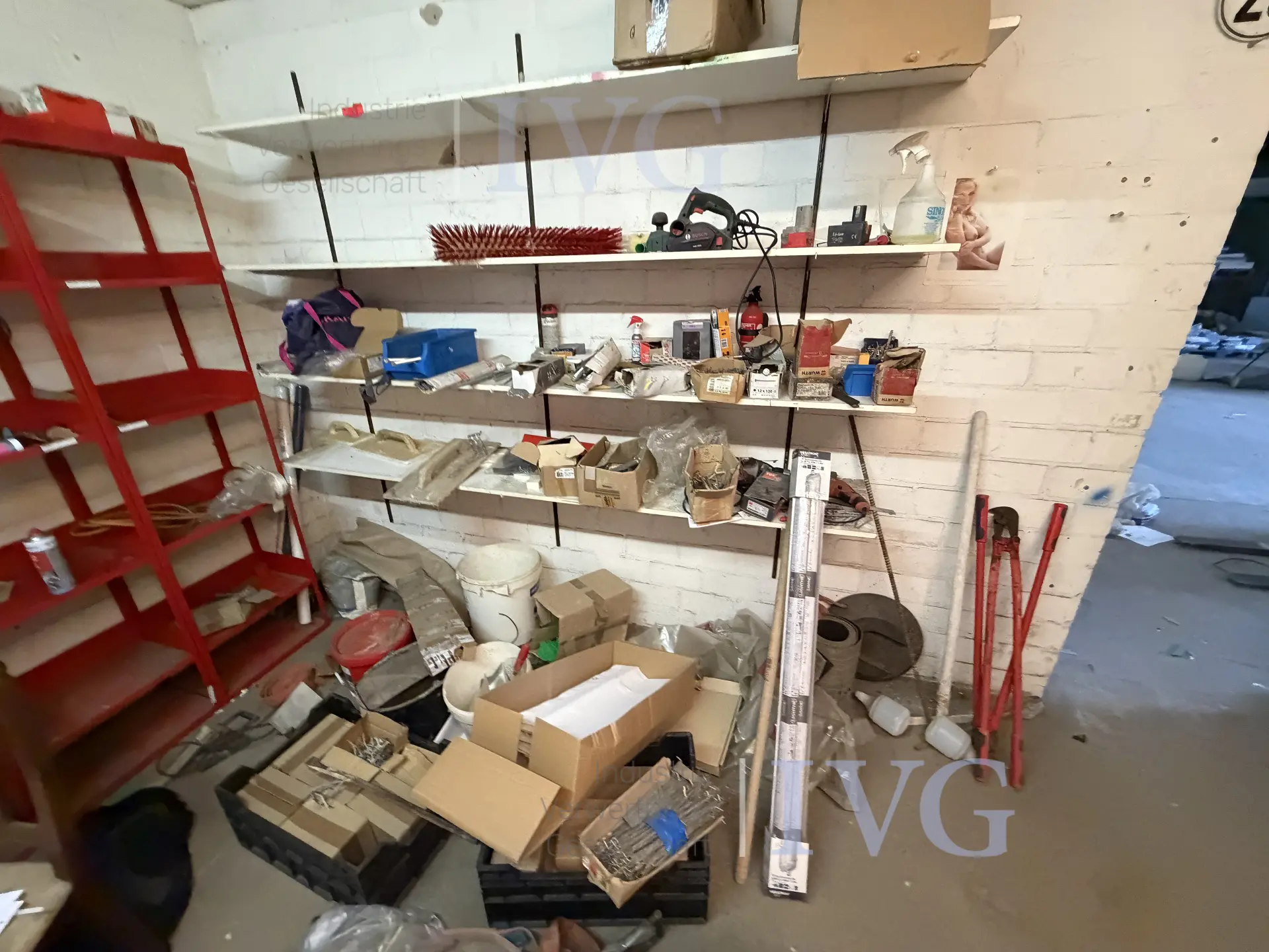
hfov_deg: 102.1
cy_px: 476
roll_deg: +1.8
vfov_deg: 85.7
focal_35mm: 14
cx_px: 634
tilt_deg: -21.3
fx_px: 513
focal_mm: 2.22
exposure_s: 1/50
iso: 800
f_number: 2.2
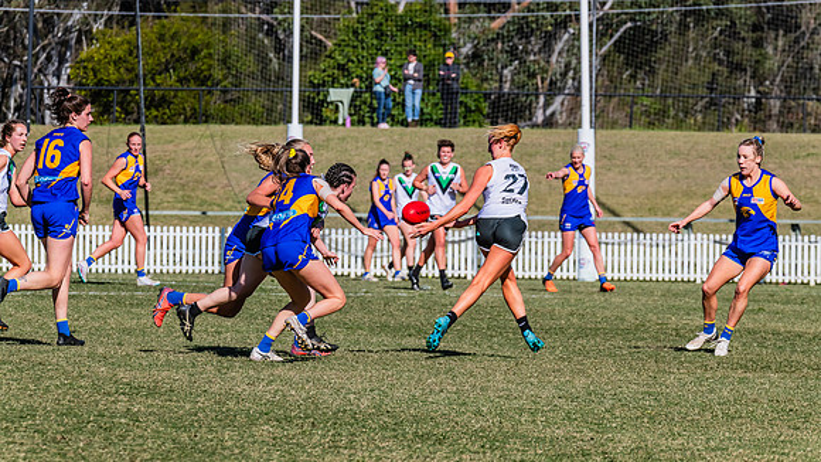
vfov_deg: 3.7
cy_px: 275
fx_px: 7221
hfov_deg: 6.5
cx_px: 416
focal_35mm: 332
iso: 640
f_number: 13
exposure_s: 1/1250
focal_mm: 310
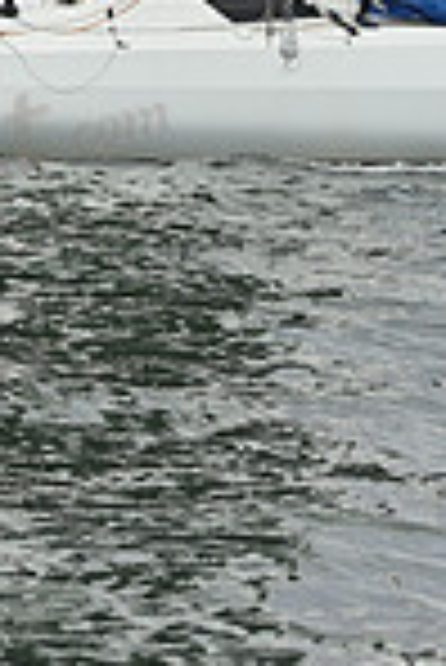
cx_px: 403
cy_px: -572
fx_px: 5080
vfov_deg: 7.3
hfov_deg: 5.0
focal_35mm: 274
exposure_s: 1/1250
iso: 320
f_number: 6.3
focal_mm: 70
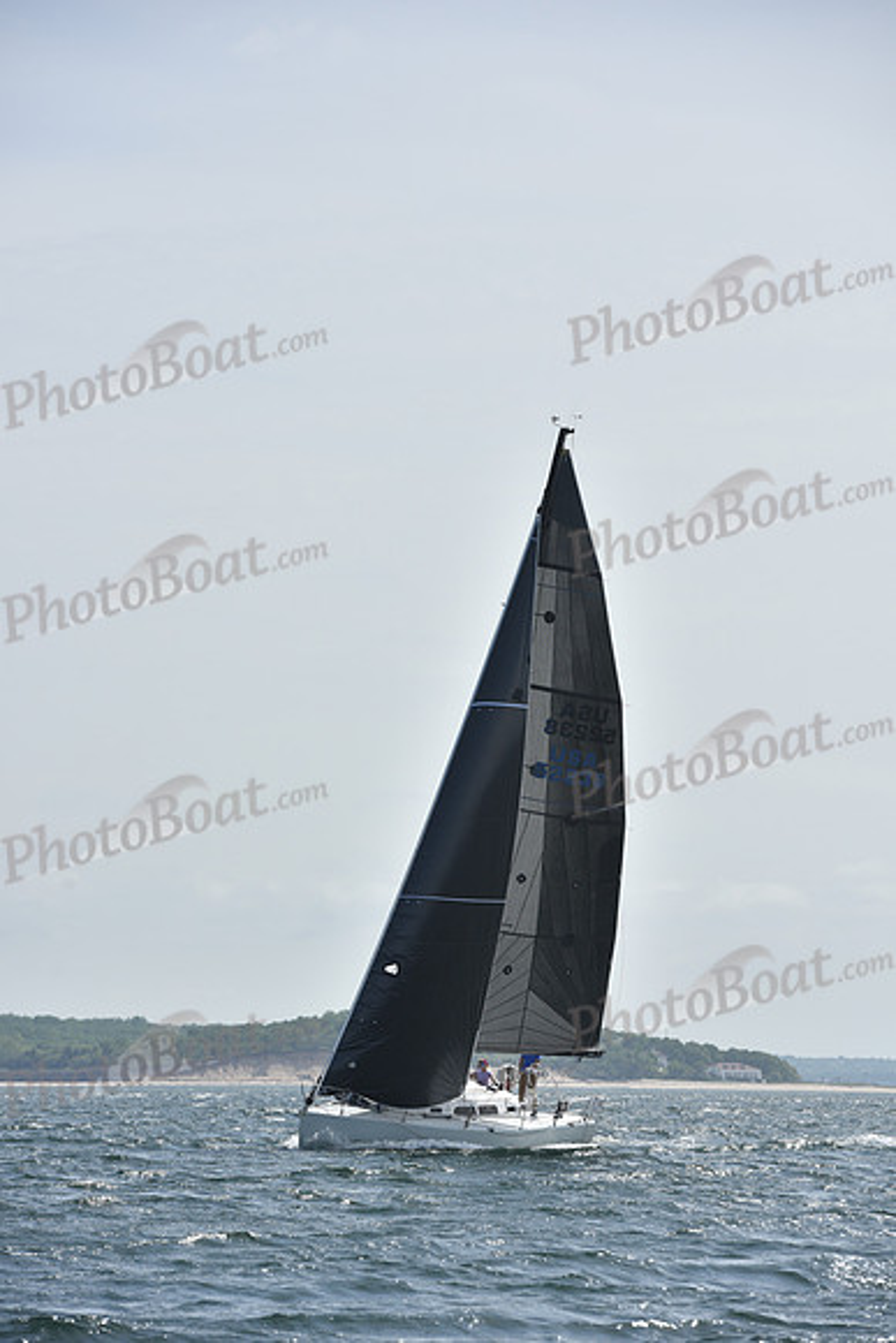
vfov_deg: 12.4
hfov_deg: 8.3
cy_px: 672
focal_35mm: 165
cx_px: 448
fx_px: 6156
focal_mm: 165
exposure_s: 1/1000
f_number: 8
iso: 200
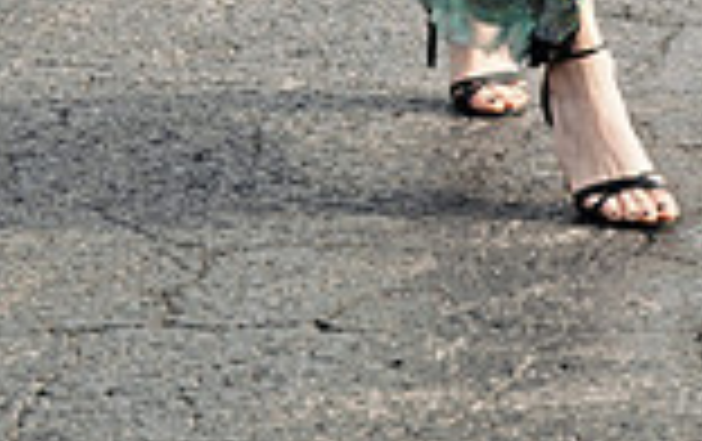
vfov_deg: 4.7
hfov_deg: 7.5
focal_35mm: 277
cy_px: -540
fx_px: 5316
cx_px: 585
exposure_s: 1/250
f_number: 6.3
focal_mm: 63
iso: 250
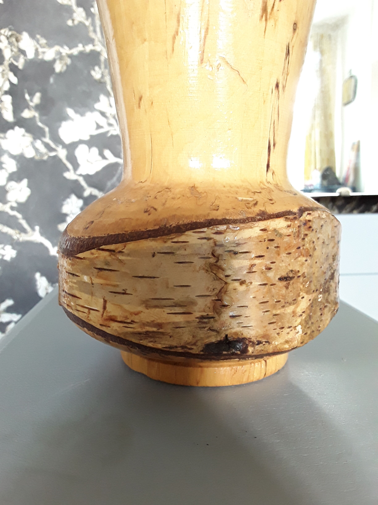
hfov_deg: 51.4
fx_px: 393
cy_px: 252
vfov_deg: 65.3
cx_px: 189
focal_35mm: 27
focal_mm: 2.91
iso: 200
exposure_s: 1/20
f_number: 1.9
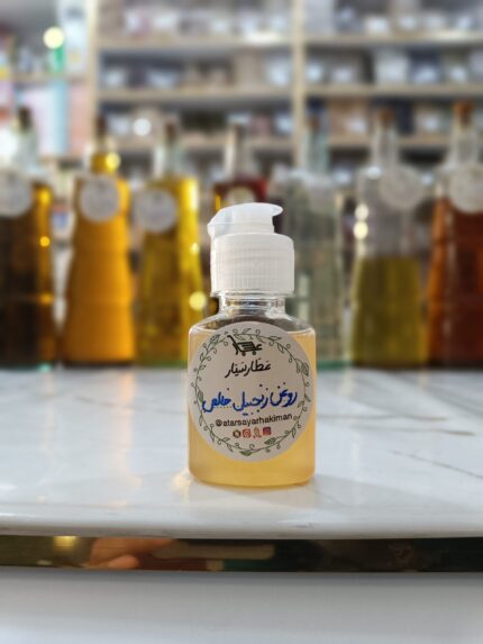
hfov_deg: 56.8
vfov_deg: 71.6
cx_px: 242
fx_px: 446
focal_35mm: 24
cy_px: 322
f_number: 1.79
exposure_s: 1/59.9
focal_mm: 4.71
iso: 356
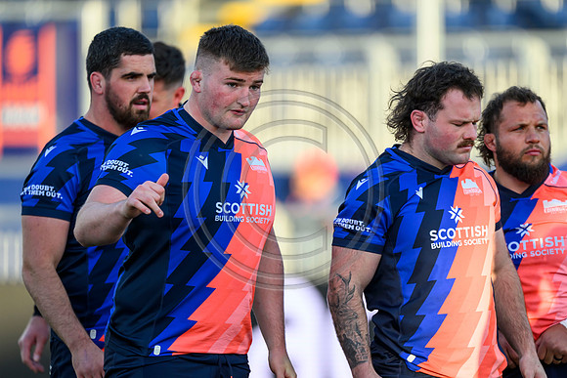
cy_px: 189
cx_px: 284
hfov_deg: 3.7
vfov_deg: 2.5
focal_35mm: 560
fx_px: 8822
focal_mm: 560
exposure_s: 1/800
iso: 500
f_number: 4
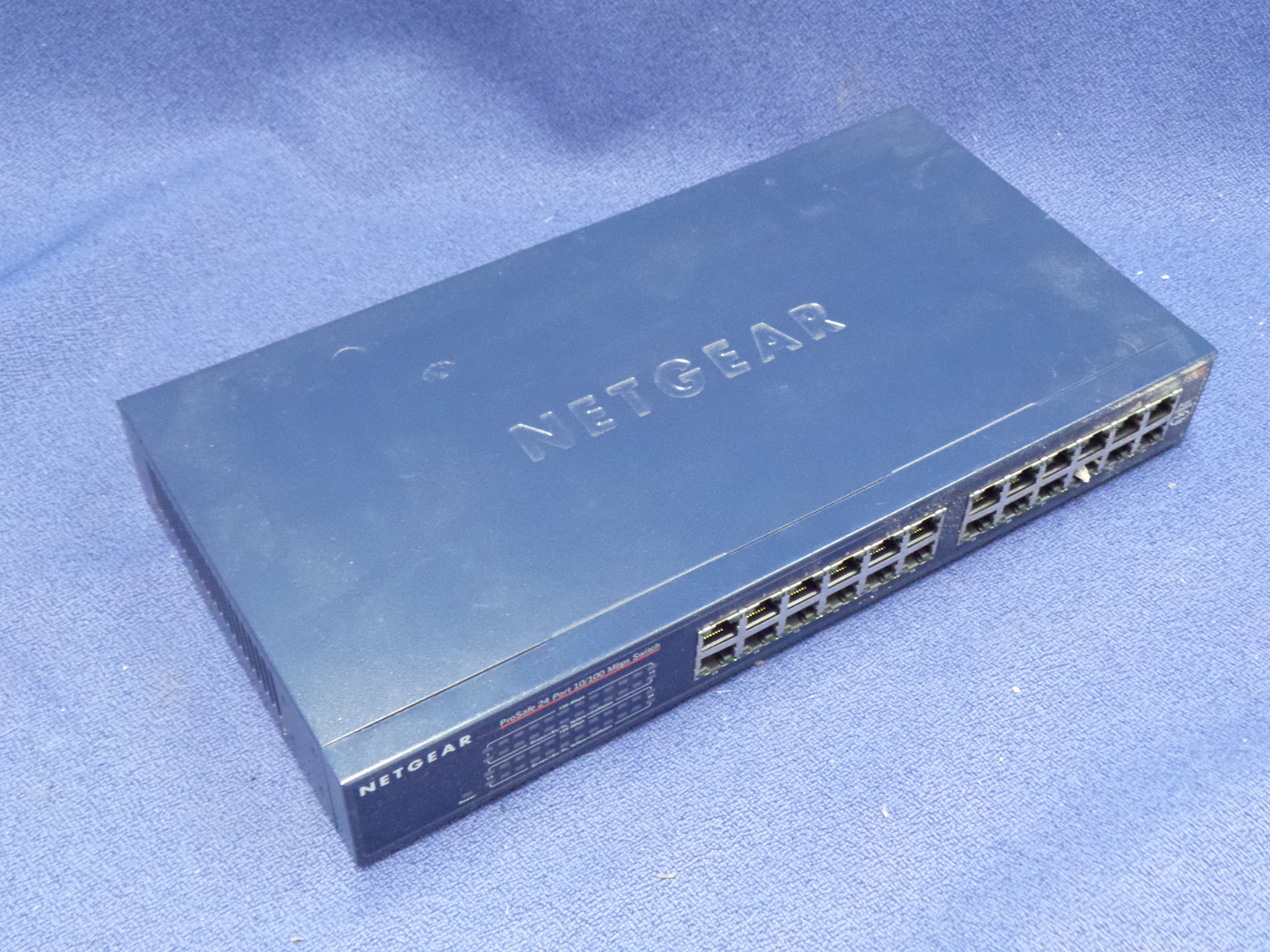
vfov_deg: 34.3
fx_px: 1541
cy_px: 476
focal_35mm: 42
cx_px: 635
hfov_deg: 44.8
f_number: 3.2
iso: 1600
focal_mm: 7.5
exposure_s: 1/13
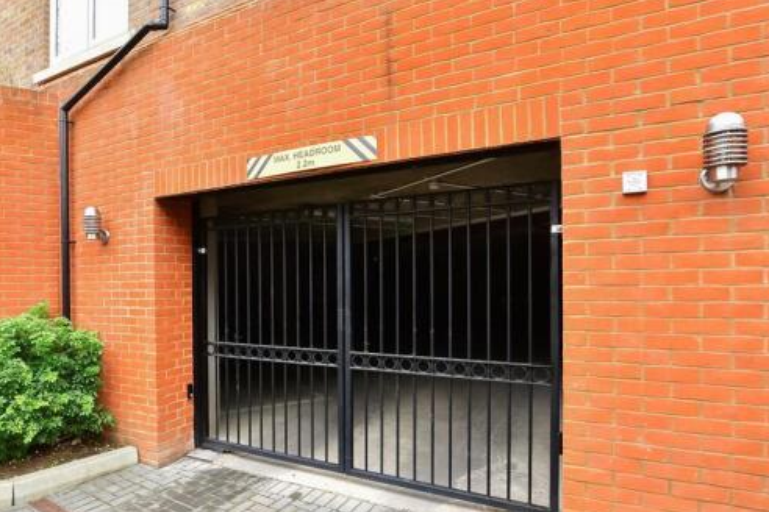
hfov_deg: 83.5
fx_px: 427
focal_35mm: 20
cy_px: 285
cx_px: 334
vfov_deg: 61.8
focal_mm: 10
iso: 160
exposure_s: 1/10
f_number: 8
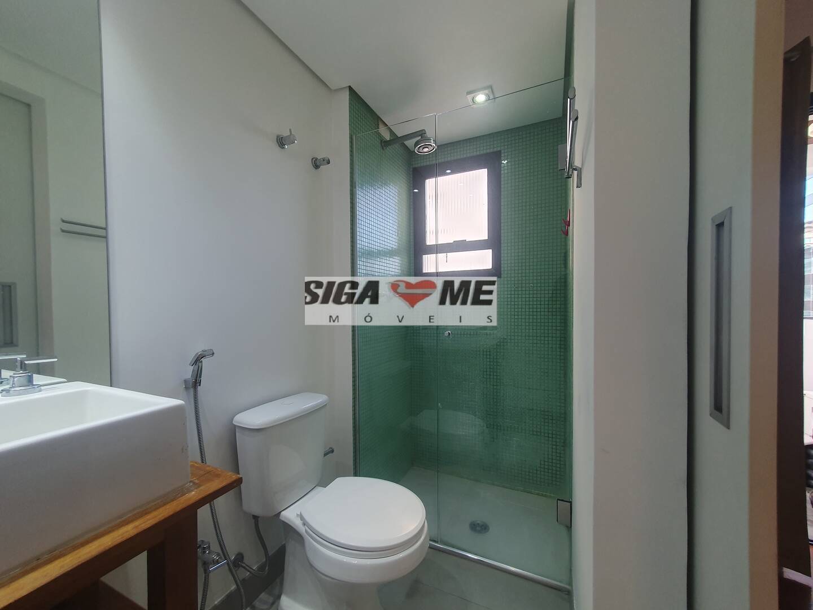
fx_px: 305
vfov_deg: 89.9
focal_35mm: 13
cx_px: 406
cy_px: 305
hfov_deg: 106.2
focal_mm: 1.8
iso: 80
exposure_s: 1/60
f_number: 2.2
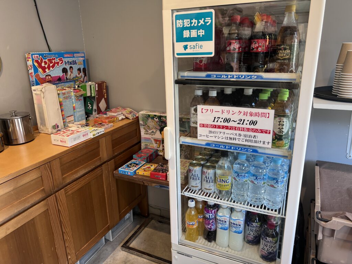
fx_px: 264
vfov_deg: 53.1
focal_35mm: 26
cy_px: 132
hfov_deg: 67.3
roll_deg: +1.3
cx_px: 176
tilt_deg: -17.5
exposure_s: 1/121
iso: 100
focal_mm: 5.7
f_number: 1.5
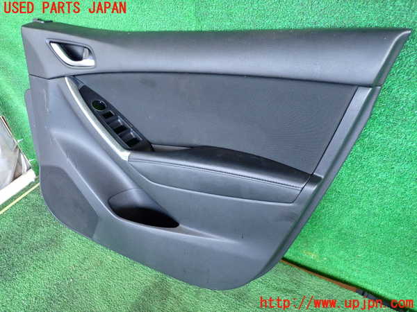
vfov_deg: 54.9
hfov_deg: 69.4
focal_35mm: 25
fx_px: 301
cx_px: 208
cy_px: 156
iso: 640
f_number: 2
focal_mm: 4.5
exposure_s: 1/125
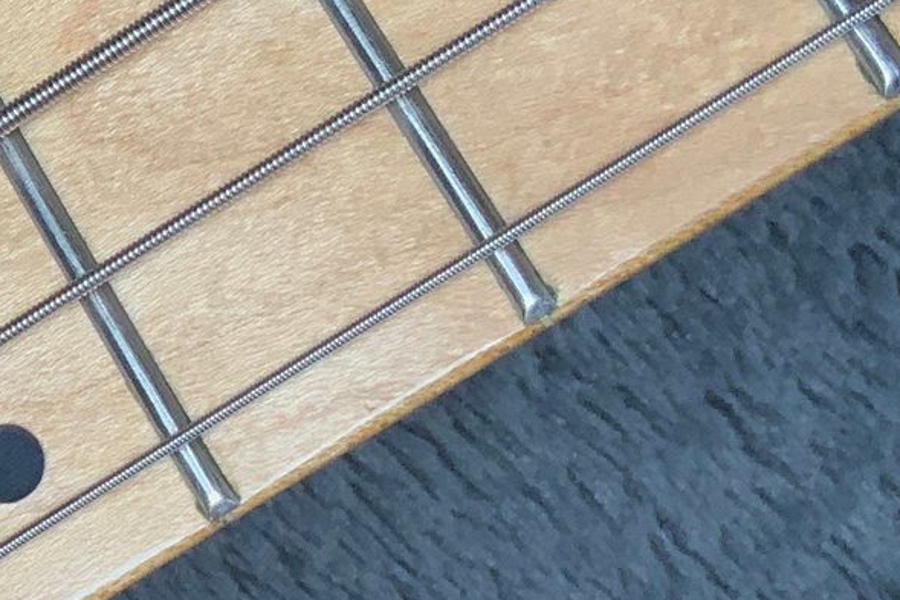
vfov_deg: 10.5
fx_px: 3276
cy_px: 421
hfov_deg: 14.6
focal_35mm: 131
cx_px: -432
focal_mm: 3
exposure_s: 1/312
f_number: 1.8
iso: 32
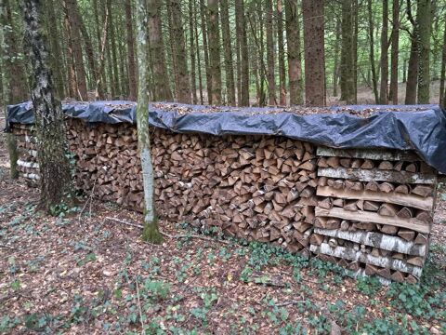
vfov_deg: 51.4
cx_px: 223
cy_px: 168
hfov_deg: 65.3
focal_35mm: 27
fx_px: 348
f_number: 1.8
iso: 800
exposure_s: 1/25
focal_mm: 4
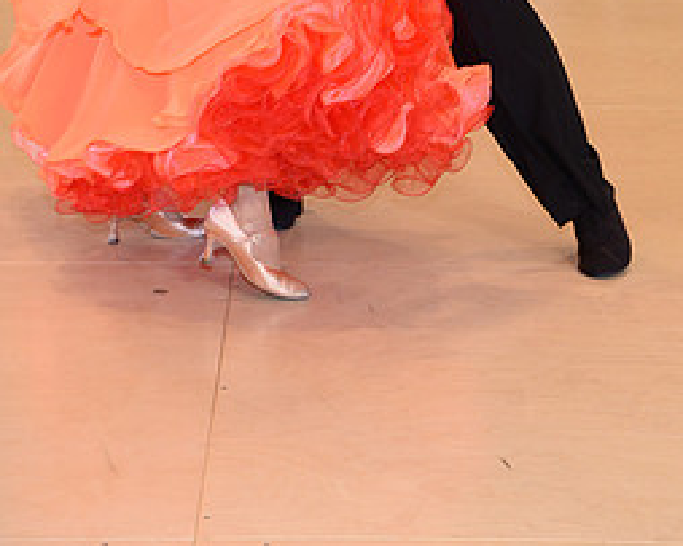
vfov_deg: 9.1
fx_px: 3374
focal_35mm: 167
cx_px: 367
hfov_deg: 11.6
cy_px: -207
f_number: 5.6
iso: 1250
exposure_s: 1/250
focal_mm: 78
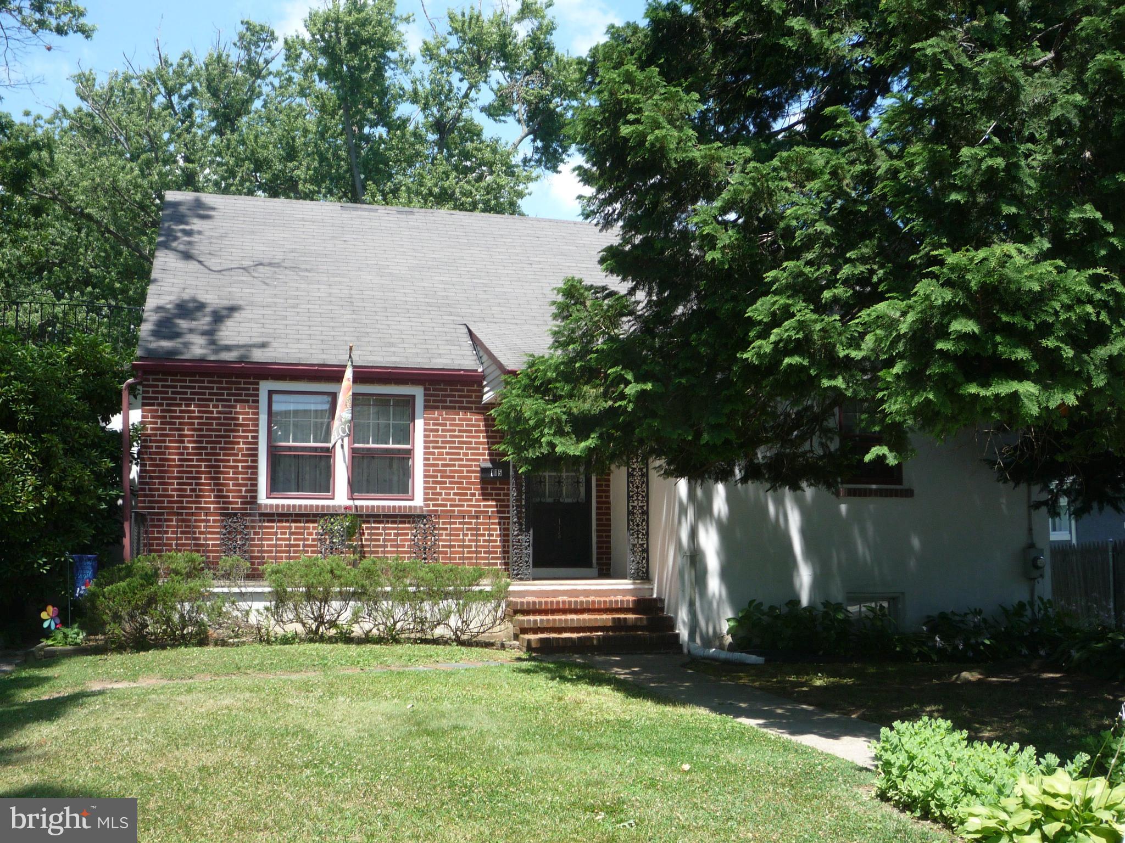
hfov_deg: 51.4
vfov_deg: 39.7
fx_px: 1170
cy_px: 422
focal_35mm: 36
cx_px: 562
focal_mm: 6.3
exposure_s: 1/320
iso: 100
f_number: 4
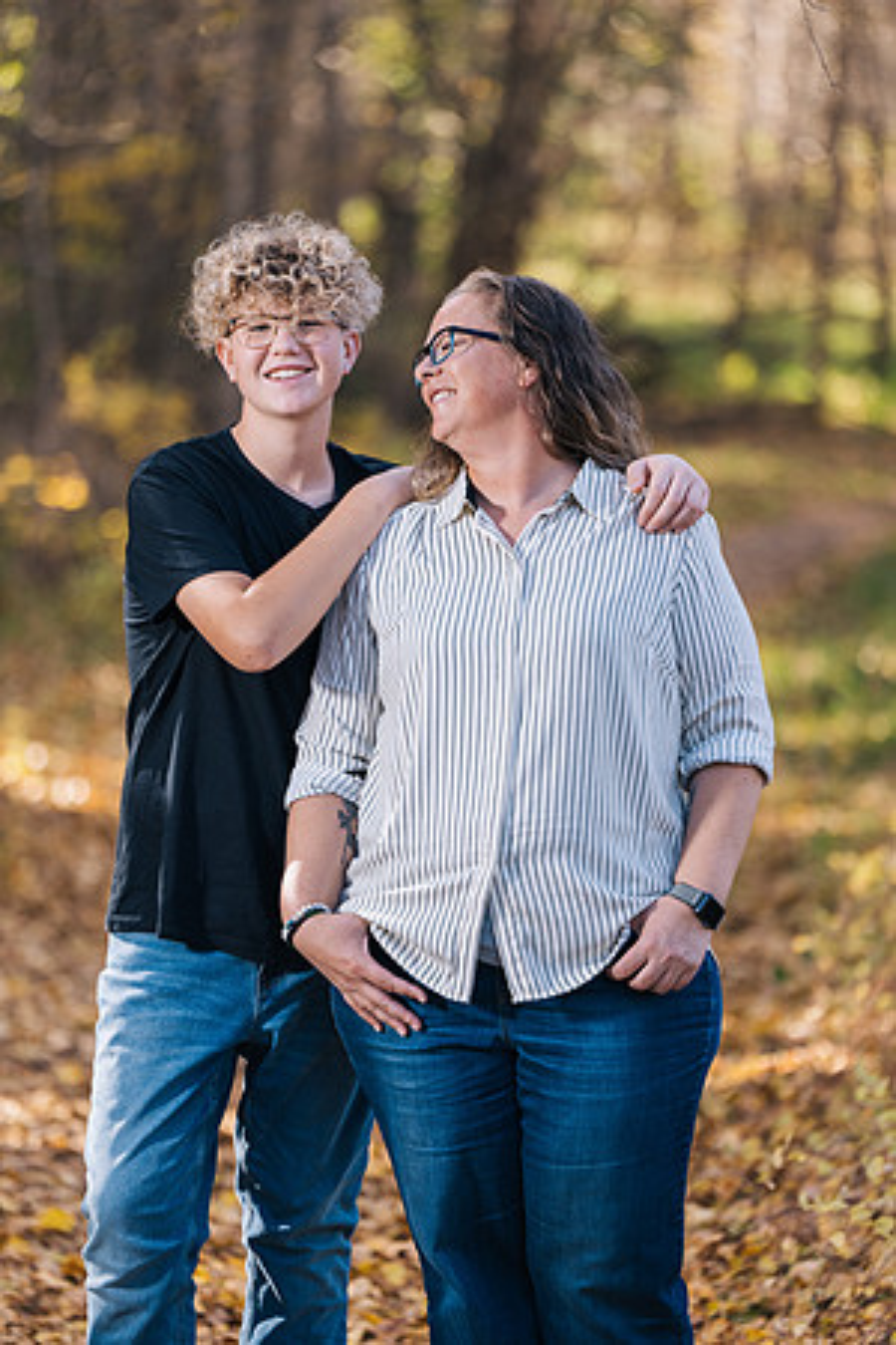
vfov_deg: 13.3
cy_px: 672
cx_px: 448
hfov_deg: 8.9
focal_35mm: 154
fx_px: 5749
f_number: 2.8
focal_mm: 154
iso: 125
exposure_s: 1/200
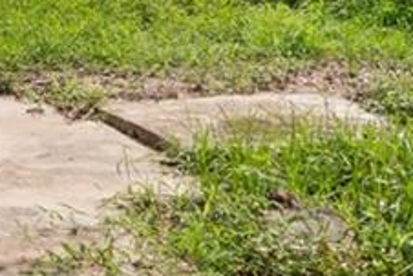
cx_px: -291
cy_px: -134
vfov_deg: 12.7
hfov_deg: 17.0
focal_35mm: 103
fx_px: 1177
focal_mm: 14.5
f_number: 6.3
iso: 250
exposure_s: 1/1000
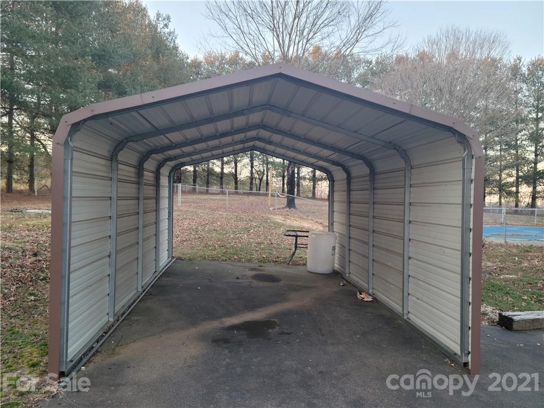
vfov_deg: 49.7
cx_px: 272
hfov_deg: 63.4
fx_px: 440
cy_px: 204
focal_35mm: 28
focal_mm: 5.9
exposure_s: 1/59
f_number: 2
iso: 80
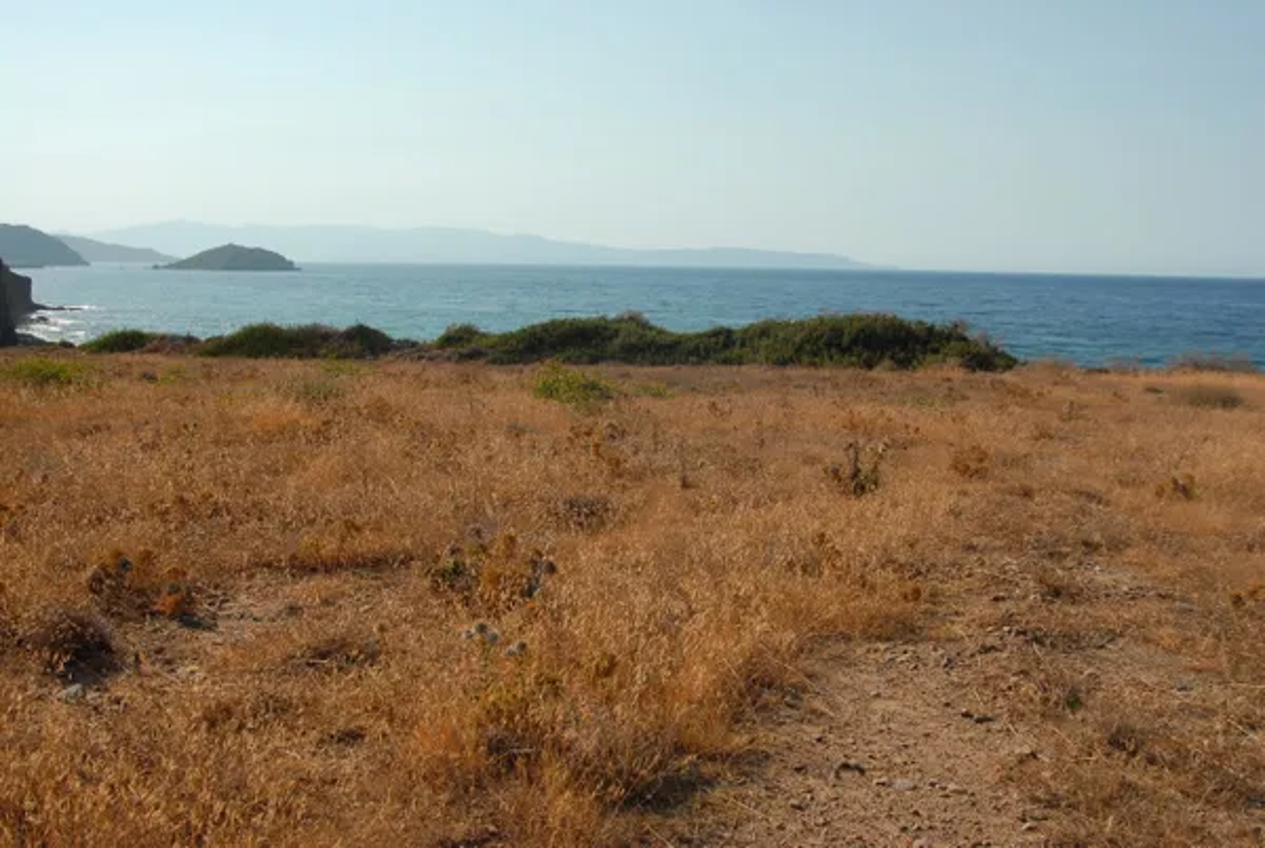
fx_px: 1267
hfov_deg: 53.1
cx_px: 632
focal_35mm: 36
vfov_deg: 37.0
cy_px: 424
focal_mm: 24
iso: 100
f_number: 7.1
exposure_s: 1/180
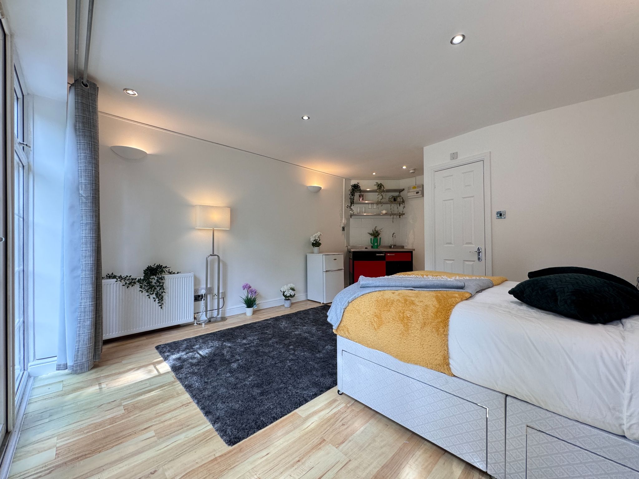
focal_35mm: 14
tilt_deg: +1.1
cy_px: 240
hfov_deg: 102.1
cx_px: 320
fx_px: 258
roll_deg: +0.2
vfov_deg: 85.7
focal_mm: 2.22
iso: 160
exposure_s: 1/100
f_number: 2.2
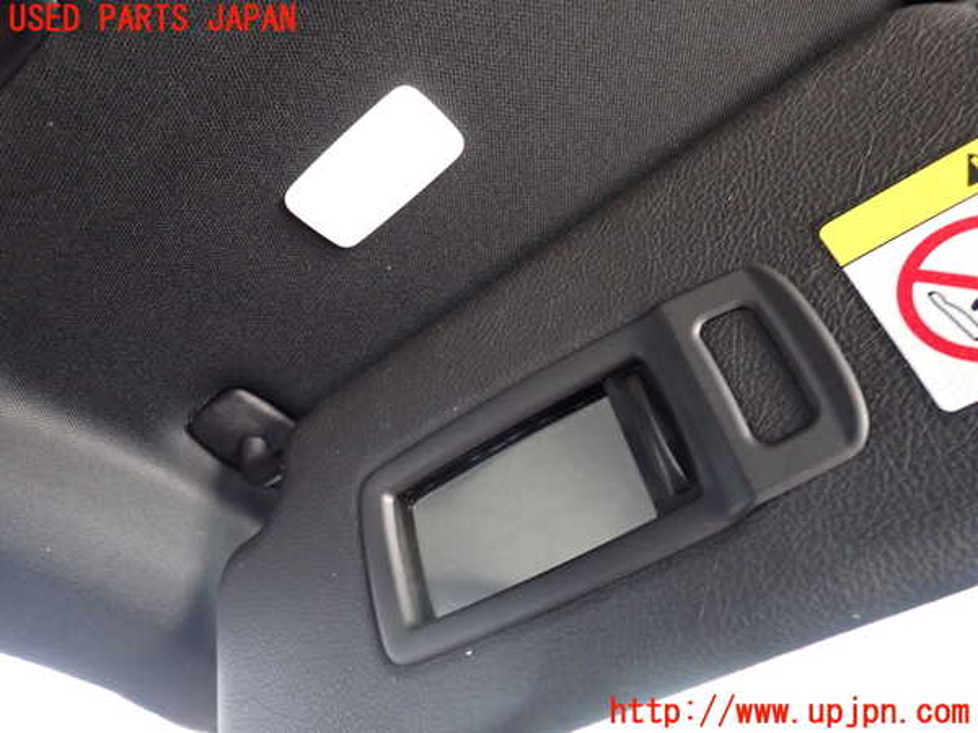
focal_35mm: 25
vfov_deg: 54.9
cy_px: 366
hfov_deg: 69.4
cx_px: 489
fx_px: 706
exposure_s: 1/30
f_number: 2
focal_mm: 4.5
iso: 320
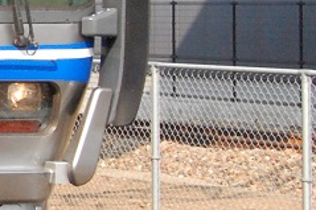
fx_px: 2114
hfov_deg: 8.2
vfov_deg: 5.7
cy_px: -11
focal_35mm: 241
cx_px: -296
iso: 1600
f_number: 13
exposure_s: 1/640
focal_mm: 30
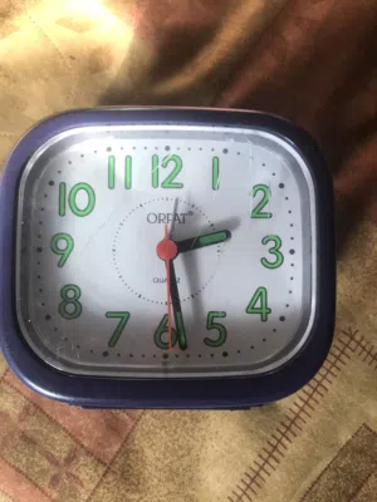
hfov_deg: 49.7
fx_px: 407
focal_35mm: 28
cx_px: 188
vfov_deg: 63.4
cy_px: 251
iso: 25
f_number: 1.8
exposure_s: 1/33
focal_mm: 3.99
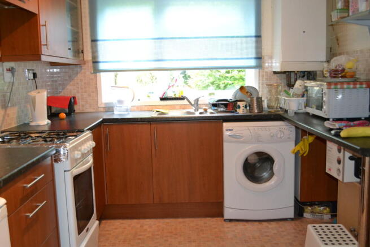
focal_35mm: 36
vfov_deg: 36.9
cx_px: 185
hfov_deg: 53.1
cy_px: 124
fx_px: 370
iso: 2500
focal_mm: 24
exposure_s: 1/60
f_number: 4
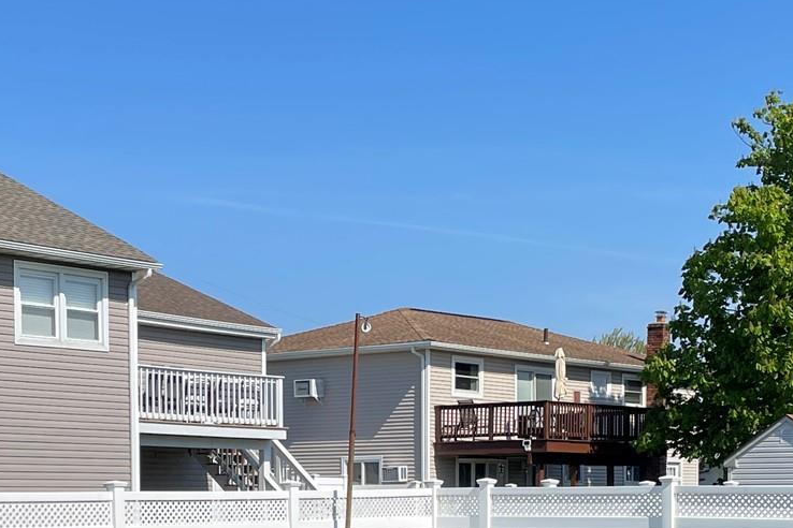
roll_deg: -0.1
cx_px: 373
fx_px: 1652
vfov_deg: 17.6
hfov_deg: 27.0
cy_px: 577
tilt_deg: -2.0
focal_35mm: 75
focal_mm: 4.2
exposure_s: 1/4651
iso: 32
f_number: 1.6
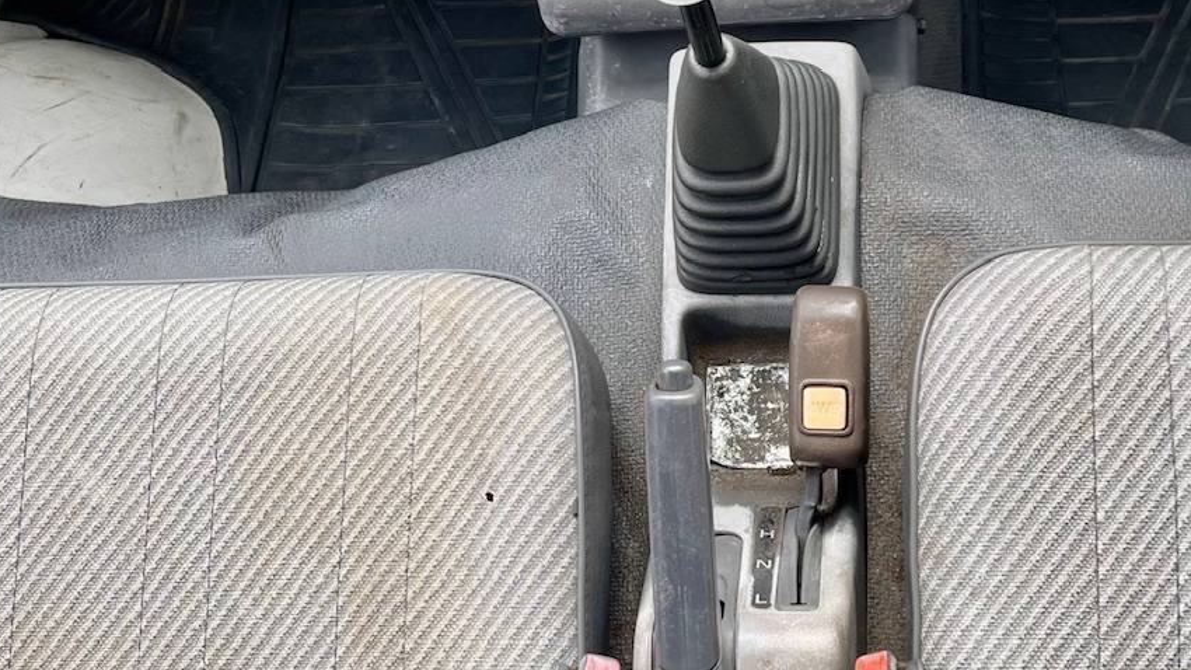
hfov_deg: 48.9
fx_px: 1295
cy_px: 367
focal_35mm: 41
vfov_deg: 29.0
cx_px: 744
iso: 32
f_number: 1.6
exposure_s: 1/326
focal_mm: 5.1
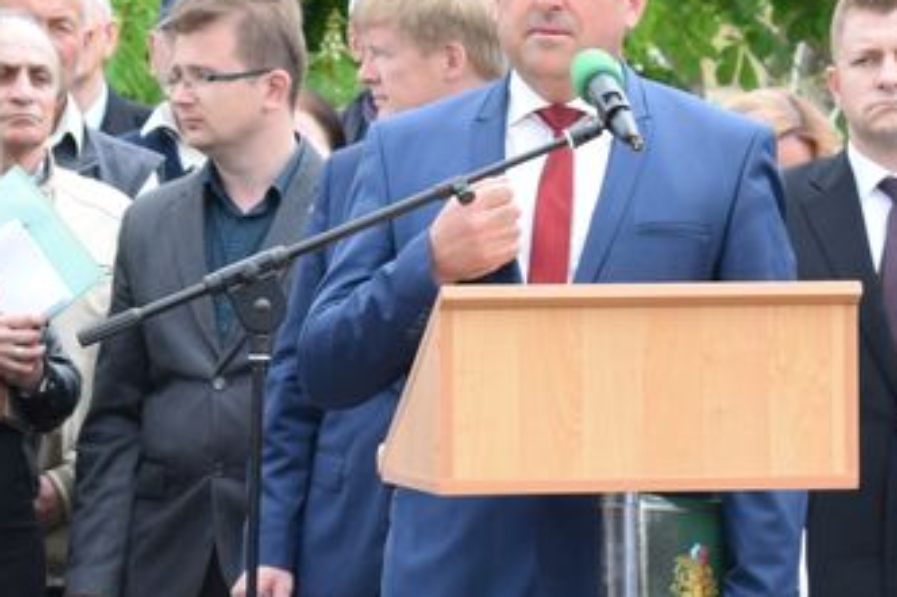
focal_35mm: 318
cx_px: 289
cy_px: 377
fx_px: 7917
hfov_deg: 6.5
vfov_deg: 4.3
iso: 400
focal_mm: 55
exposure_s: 1/160
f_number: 6.3
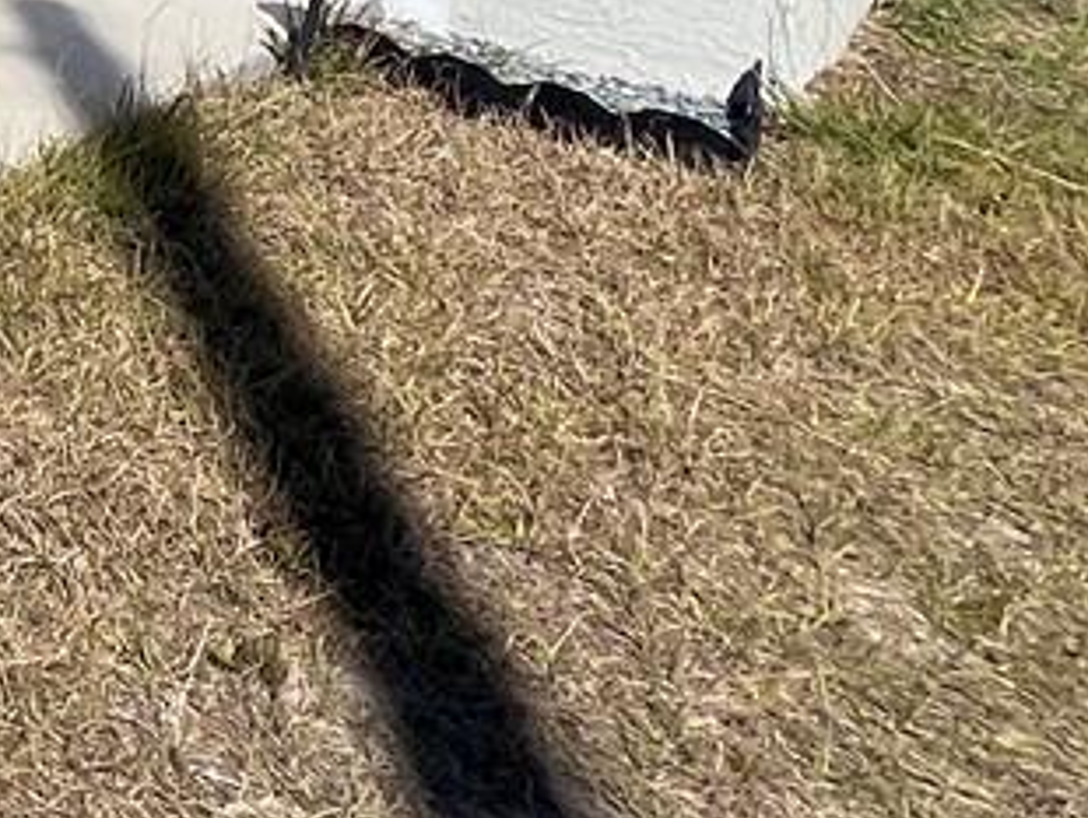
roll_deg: -0.9
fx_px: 2107
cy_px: -825
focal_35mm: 67
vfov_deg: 16.6
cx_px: -1207
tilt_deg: +2.9
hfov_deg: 17.6
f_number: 1.8
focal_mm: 1.57
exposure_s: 1/1263
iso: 32
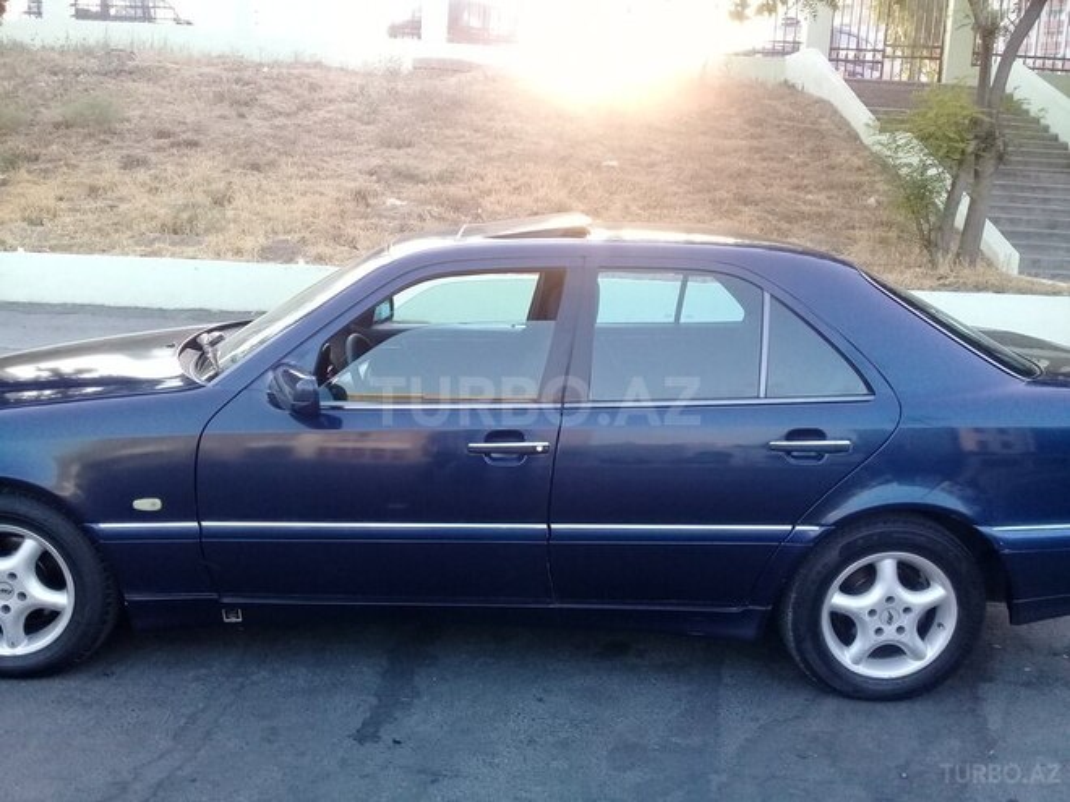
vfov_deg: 45.4
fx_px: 958
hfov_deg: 58.4
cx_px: 535
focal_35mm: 31
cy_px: 401
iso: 100
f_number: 2.2
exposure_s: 1/100
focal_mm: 3.3
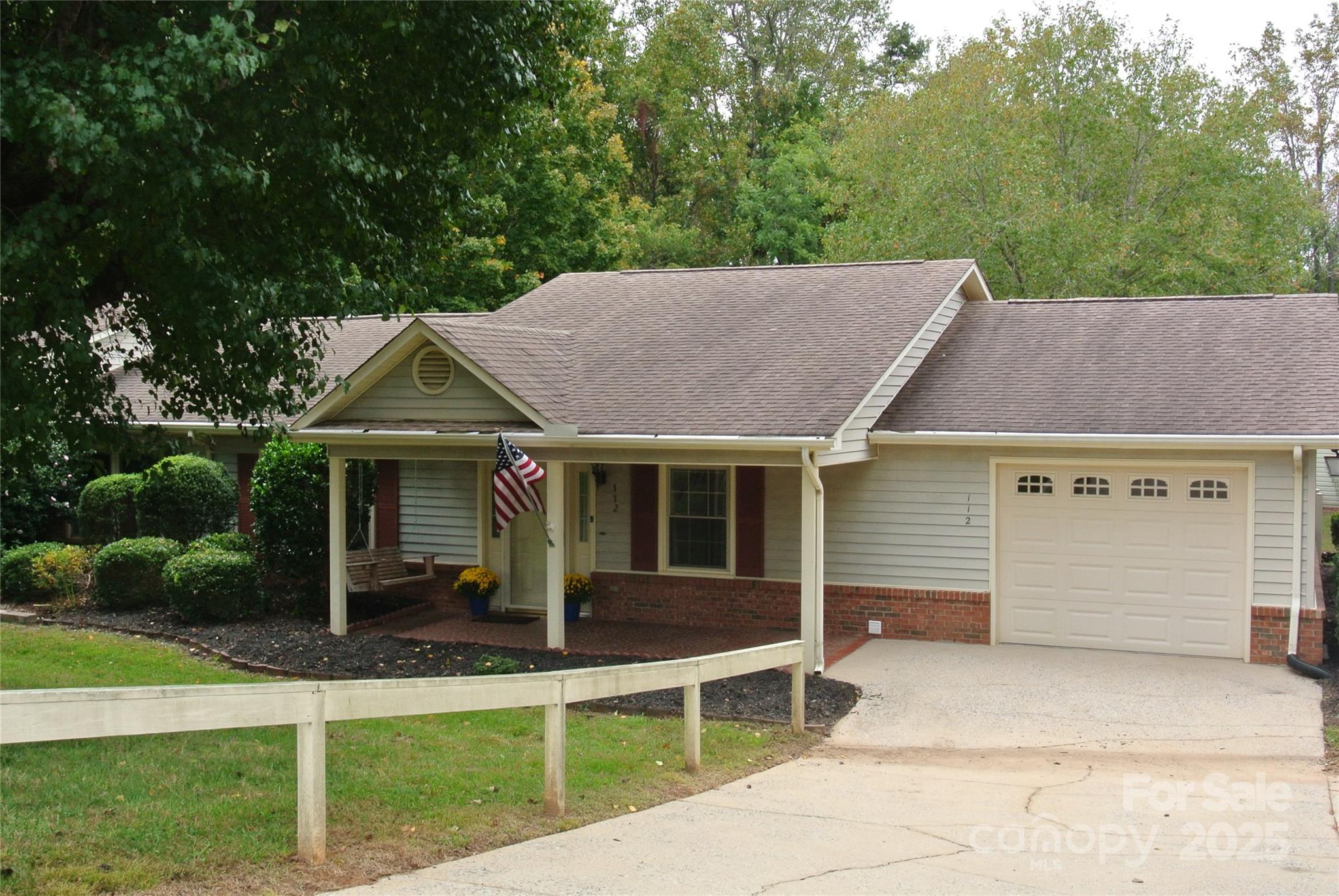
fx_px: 1452
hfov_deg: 49.5
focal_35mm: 39
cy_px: 448
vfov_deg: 34.3
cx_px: 670
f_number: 9
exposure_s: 1/60
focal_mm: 14.5
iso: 400
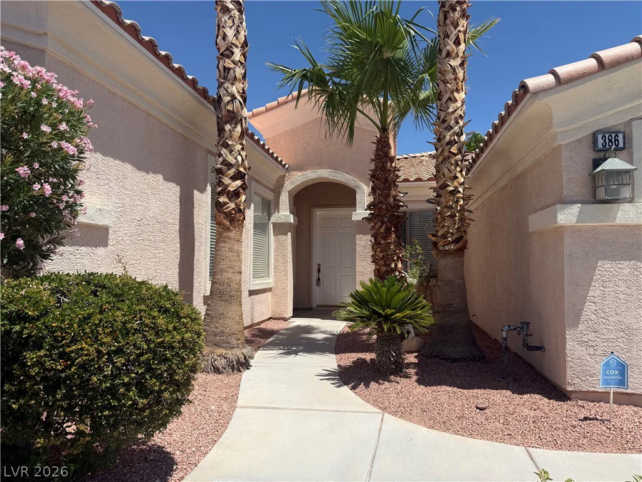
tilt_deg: +3.8
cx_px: 321
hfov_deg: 71.6
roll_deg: -0.5
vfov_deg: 56.8
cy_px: 241
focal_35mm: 24
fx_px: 445
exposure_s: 1/5319
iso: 80
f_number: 1.78
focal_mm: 6.76
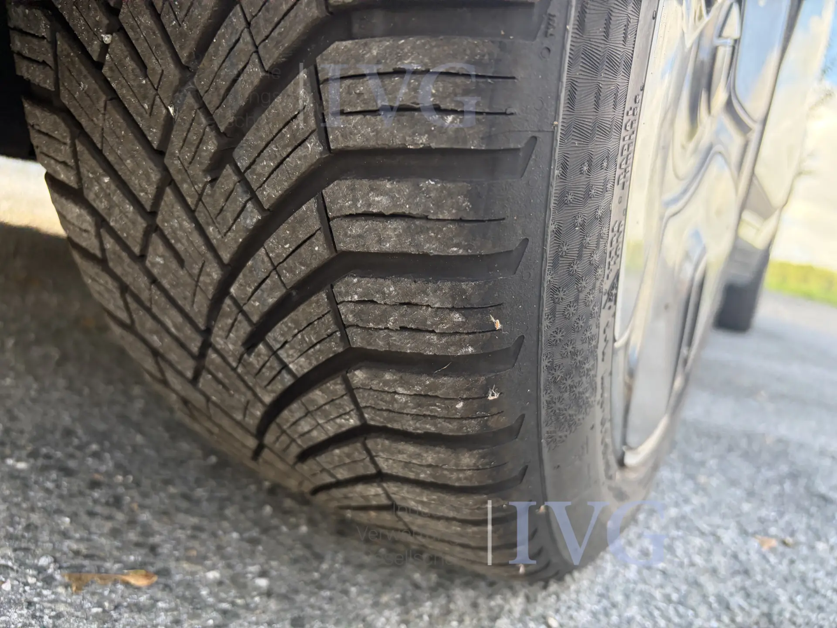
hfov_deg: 67.3
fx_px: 629
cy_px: 314
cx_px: 418
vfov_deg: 53.1
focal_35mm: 26
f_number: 1.6
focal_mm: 5.96
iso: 100
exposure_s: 1/219
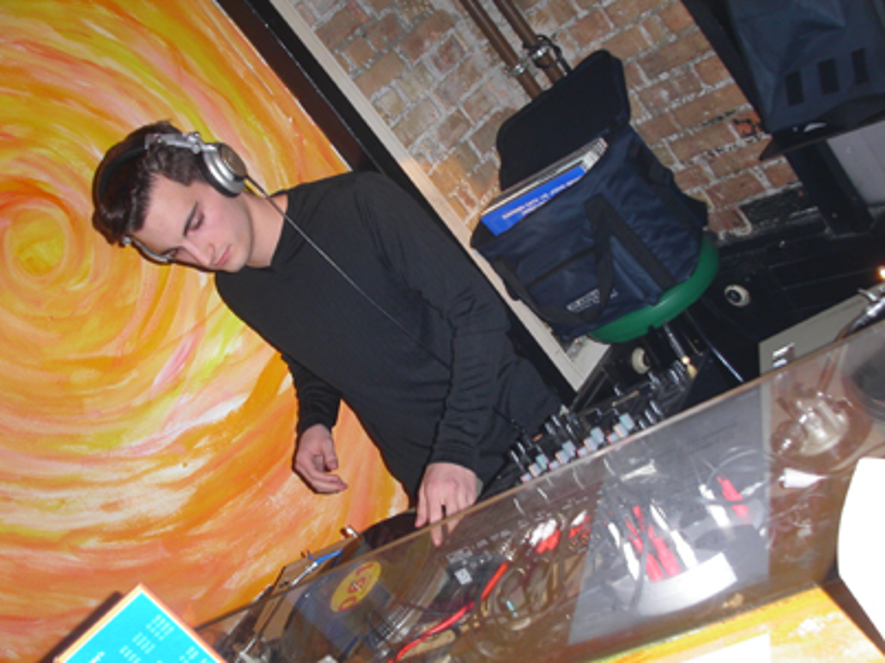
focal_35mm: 38
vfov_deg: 37.7
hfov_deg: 49.0
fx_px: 971
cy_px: 332
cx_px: 442
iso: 100
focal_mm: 7.8
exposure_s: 1/30
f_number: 2.8
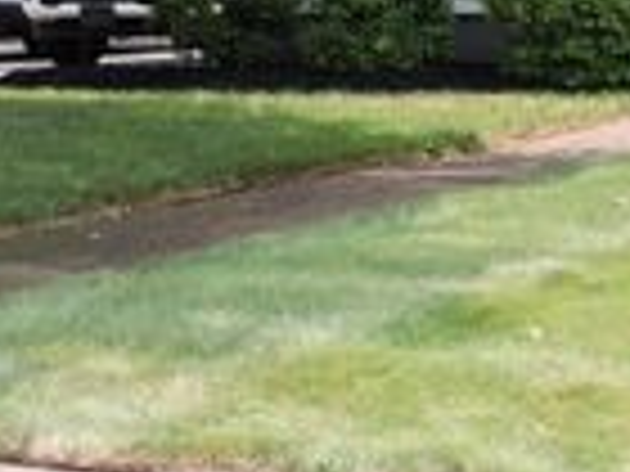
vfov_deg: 8.7
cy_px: -106
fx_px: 3058
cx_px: 1040
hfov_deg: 11.1
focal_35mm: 168
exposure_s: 1/200
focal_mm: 8.4
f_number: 3.5
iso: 100
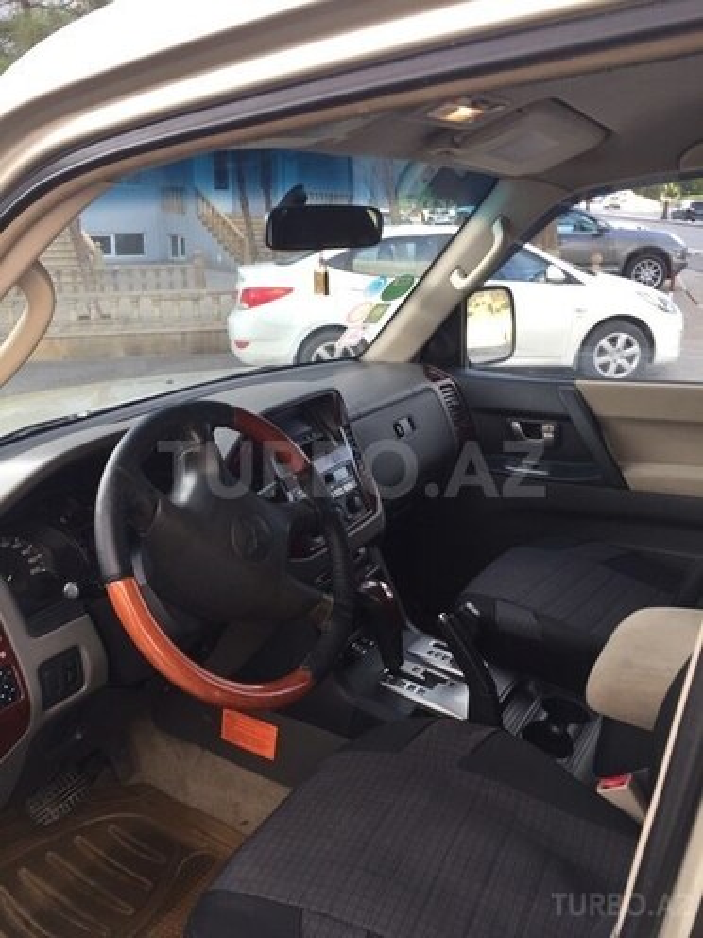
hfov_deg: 48.2
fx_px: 785
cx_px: 352
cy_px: 469
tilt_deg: -16.1
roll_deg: -0.6
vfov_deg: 61.7
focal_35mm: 29
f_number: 2.2
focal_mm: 4.15
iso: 32
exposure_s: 1/100
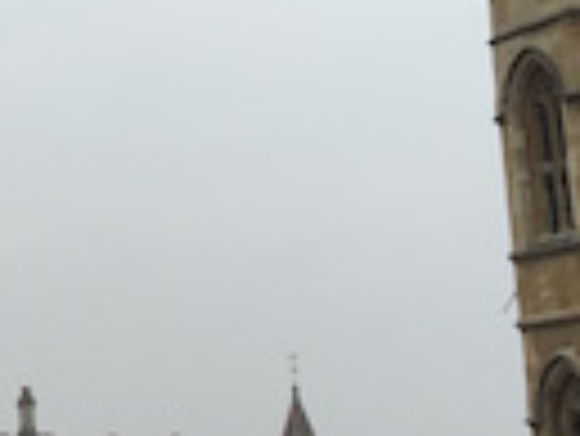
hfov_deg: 14.6
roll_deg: +0.5
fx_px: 2130
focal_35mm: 127
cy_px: -7
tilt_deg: +12.8
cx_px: -254
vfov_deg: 11.6
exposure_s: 1/100
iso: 32
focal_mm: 4.15
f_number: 2.2
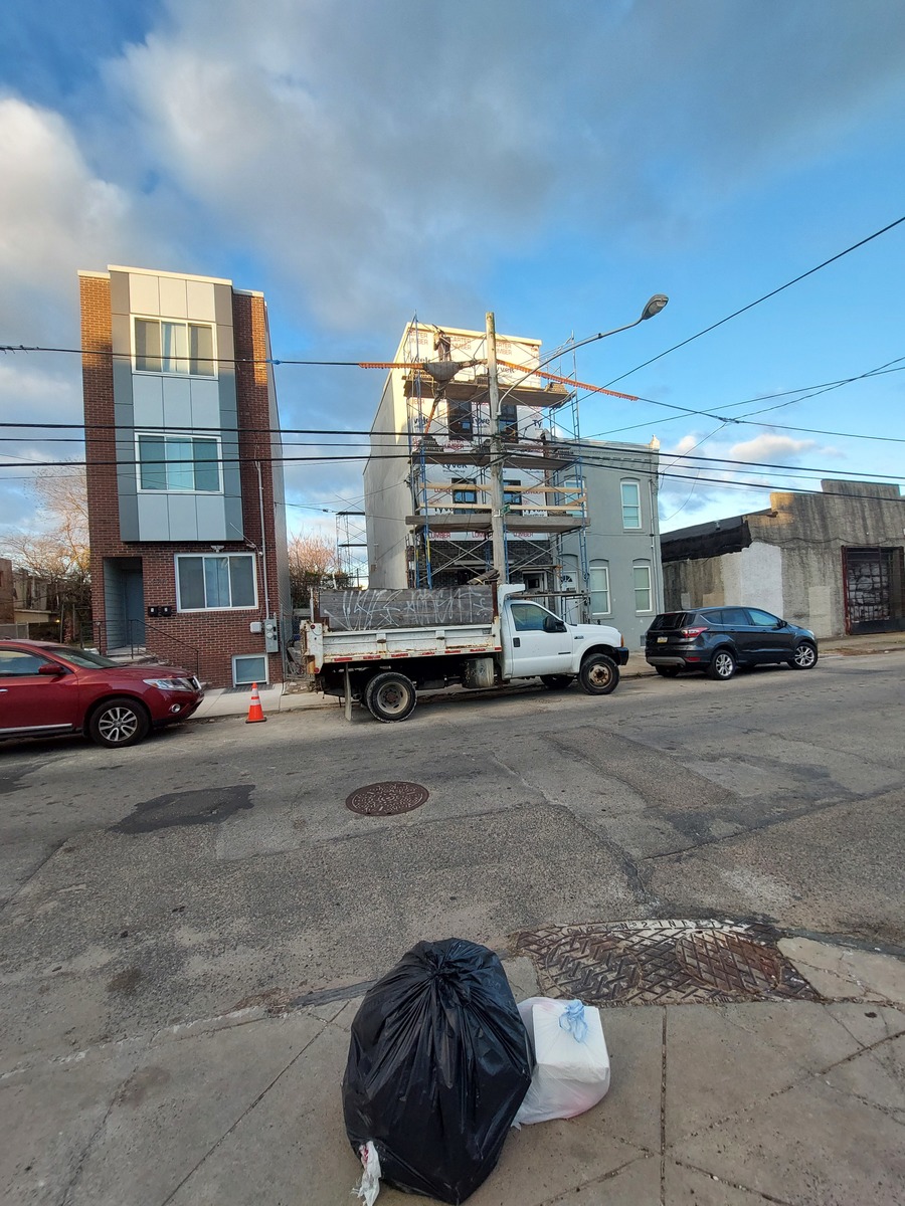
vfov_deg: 106.2
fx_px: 453
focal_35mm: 13
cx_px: 452
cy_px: 603
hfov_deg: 89.9
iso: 50
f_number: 2.2
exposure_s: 1/195
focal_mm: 1.74
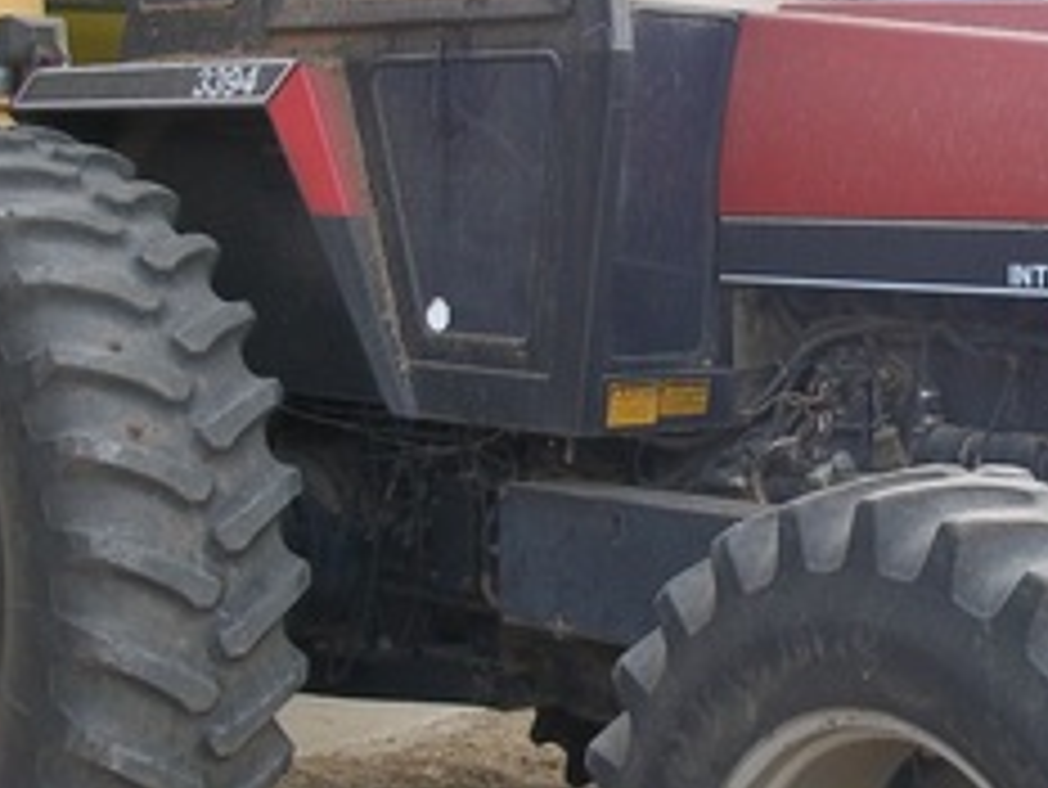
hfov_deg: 23.0
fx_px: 2544
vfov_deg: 17.5
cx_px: 792
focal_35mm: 84
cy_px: 270
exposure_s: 1/125
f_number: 3.1
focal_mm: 6.5
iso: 80
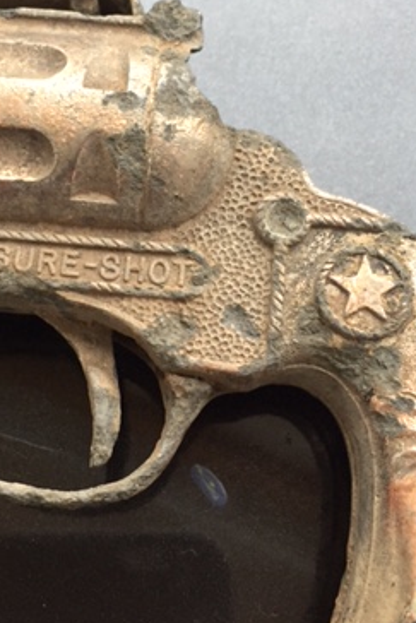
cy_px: 250
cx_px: 137
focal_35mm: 53
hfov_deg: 25.4
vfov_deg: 37.4
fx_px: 918
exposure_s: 1/30
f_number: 2.2
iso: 50
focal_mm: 4.15
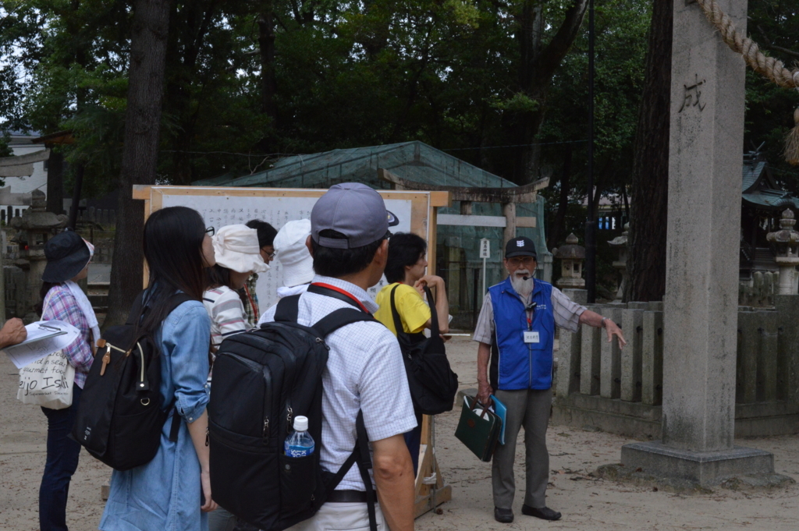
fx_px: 1264
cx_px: 400
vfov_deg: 23.7
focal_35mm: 57
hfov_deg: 35.1
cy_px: 266
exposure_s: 1/640
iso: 1600
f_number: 13
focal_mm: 38
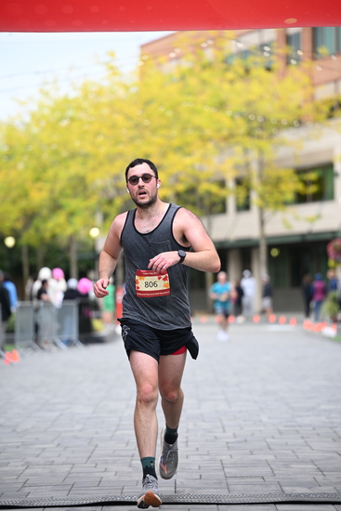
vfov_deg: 16.4
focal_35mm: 125
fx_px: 1775
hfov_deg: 11.0
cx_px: 170
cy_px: 256
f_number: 2.8
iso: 1000
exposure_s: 1/1600
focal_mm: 125
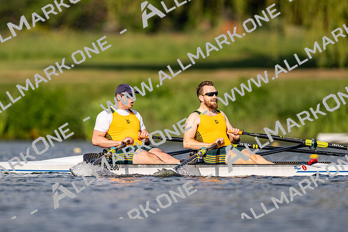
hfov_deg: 2.3
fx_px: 8706
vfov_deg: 1.5
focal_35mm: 900
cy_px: 116
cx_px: 174
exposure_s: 1/2500
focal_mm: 600
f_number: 4
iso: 200
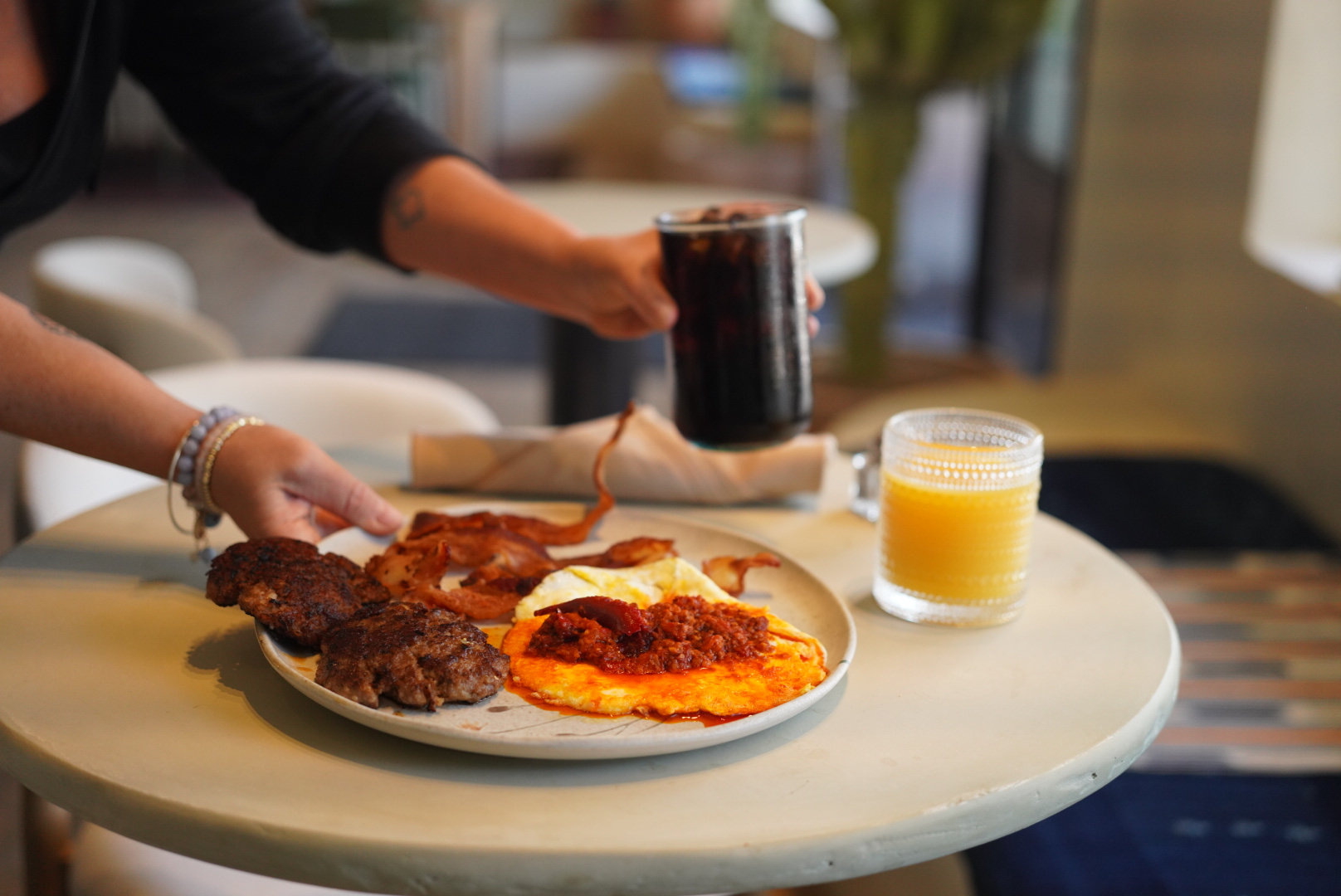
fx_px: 1864
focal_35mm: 50
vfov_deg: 27.0
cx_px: 670
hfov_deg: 39.6
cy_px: 448
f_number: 2.5
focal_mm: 50
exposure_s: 1/250
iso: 1250
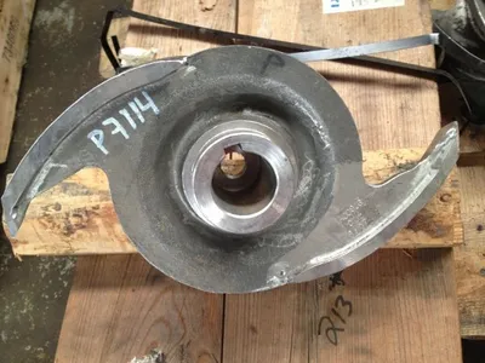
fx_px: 490
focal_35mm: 35
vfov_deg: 40.7
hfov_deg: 52.6
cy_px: 182
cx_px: 242
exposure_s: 1/20
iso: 100
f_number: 2.4
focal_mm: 4.28
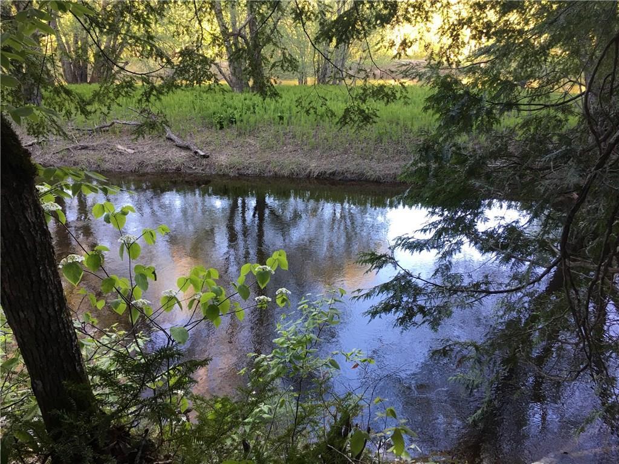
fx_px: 519
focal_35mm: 29
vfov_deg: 48.2
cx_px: 310
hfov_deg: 61.7
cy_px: 232
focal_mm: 4.15
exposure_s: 1/30
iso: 32
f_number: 2.2
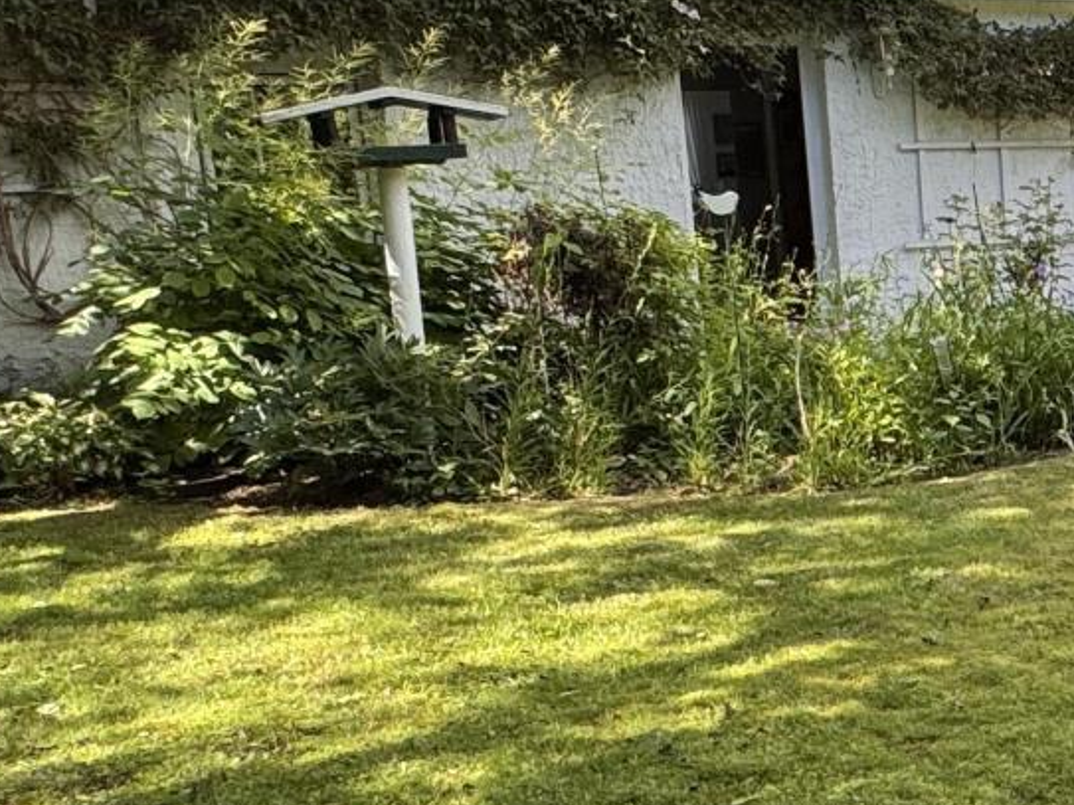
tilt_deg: -9.4
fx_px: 1737
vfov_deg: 26.1
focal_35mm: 56
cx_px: 1486
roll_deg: +1.1
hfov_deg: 27.2
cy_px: 388
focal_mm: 2.22
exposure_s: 1/448
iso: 40
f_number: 2.2
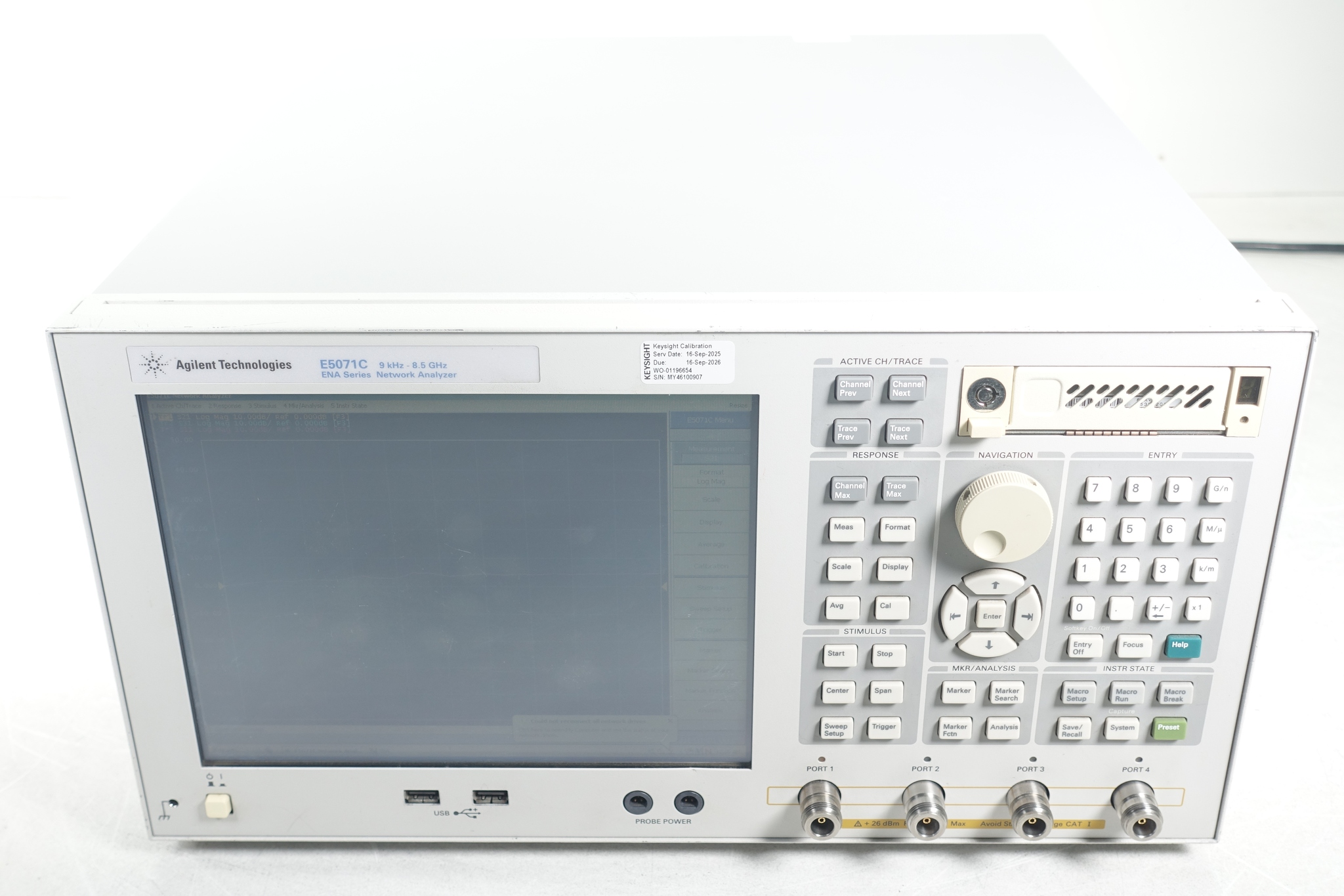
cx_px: 672
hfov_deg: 46.4
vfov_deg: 31.9
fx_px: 1568
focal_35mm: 42
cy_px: 448
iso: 125
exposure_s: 1/80
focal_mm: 15.52
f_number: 3.5
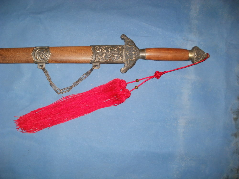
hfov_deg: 51.4
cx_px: 120
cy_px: 90
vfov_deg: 39.7
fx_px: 249
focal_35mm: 36
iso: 125
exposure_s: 1/30
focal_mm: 6.3
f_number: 3.5
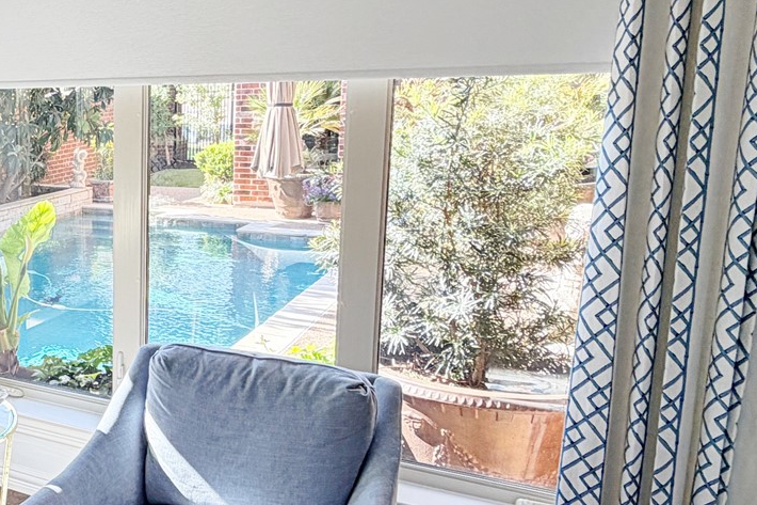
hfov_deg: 38.2
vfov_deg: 31.9
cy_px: 232
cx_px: -83
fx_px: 883
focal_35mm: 42
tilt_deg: -9.5
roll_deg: +2.5
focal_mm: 2.22
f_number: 2.2
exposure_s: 1/120
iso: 50
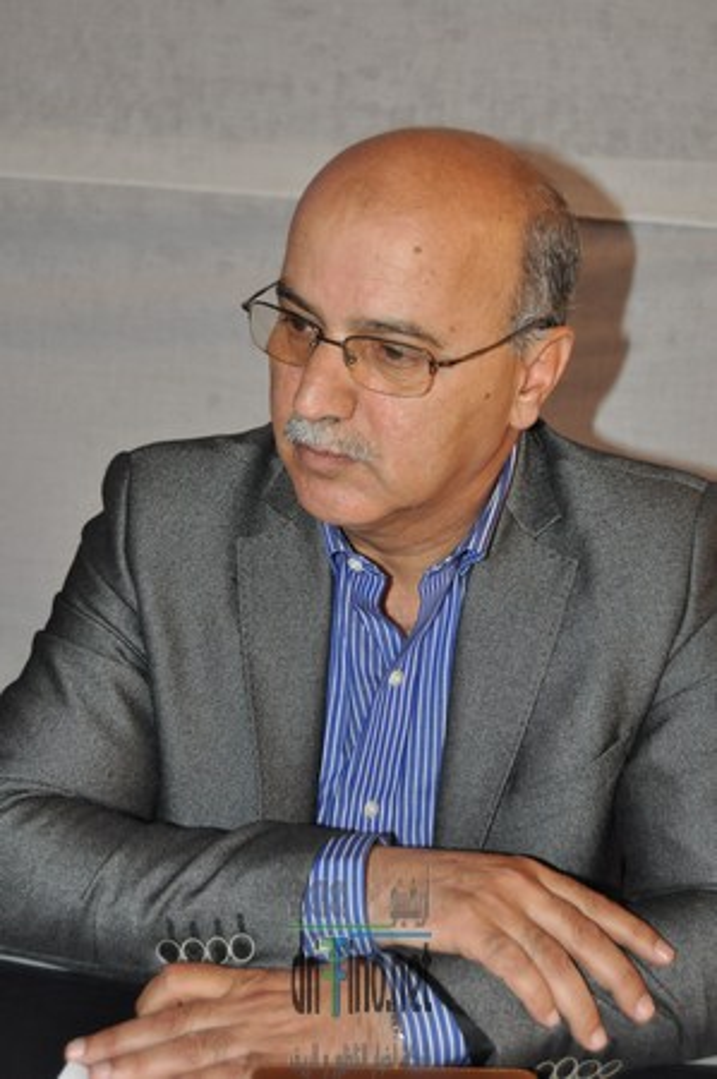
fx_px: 1437
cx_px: 358
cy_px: 540
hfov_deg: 28.0
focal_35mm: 48
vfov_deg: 41.2
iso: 800
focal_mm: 32
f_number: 4.5
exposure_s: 1/60
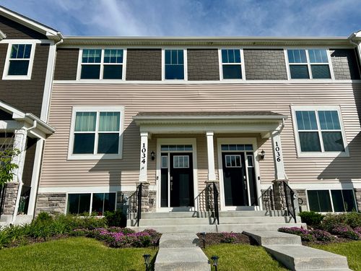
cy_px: 136
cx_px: 180
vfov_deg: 53.1
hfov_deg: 67.3
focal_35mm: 26
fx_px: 271
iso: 50
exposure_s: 1/8696
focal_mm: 5.7
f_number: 1.5
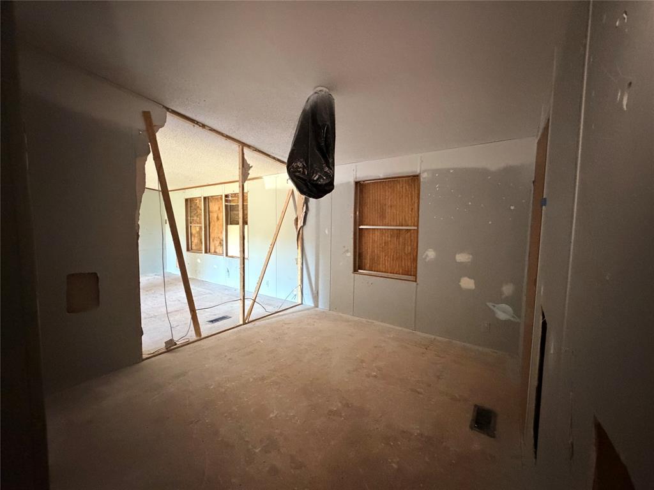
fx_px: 265
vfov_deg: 85.7
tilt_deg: -4.2
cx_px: 327
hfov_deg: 102.1
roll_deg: -1.0
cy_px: 245
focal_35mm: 14
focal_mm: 2.22
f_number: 2.2
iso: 1250
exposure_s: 1/42
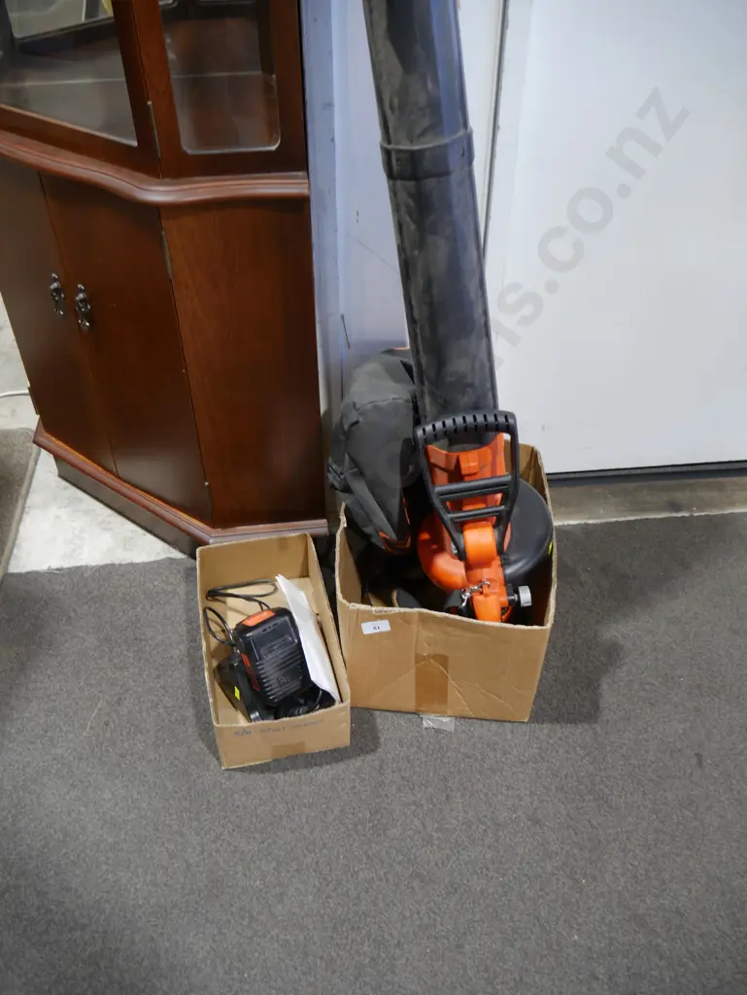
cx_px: 374
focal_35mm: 28
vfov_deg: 63.4
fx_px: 805
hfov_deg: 49.8
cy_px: 498
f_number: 3.5
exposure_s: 1/60
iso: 320
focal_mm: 14
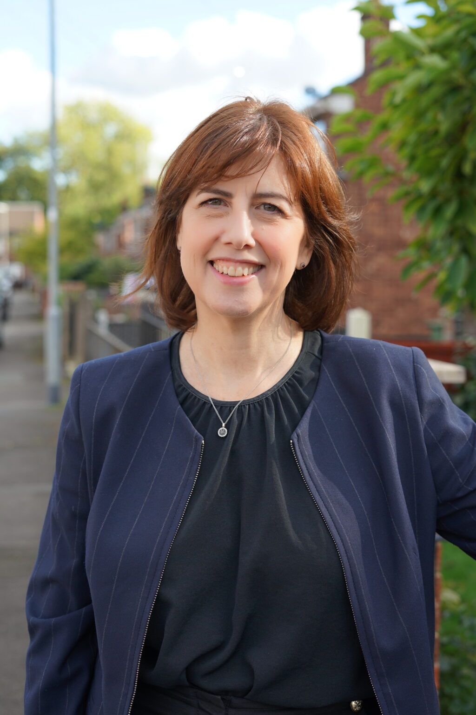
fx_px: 992
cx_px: 238
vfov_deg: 39.6
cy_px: 358
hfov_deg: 27.0
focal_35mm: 50
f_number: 4
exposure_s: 1/160
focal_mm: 50
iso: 100
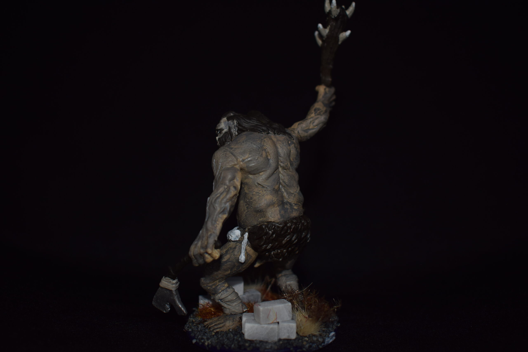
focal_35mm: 40
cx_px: 264
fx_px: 594
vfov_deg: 33.0
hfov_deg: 47.9
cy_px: 176
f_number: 4
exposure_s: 1/30
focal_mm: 27
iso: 100
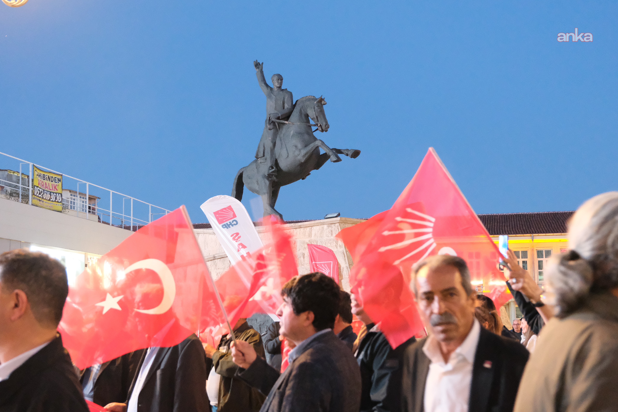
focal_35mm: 50
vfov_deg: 27.0
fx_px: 858
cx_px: 292
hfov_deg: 39.6
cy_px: 217
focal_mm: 30.8
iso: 12800
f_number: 4
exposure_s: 1/52
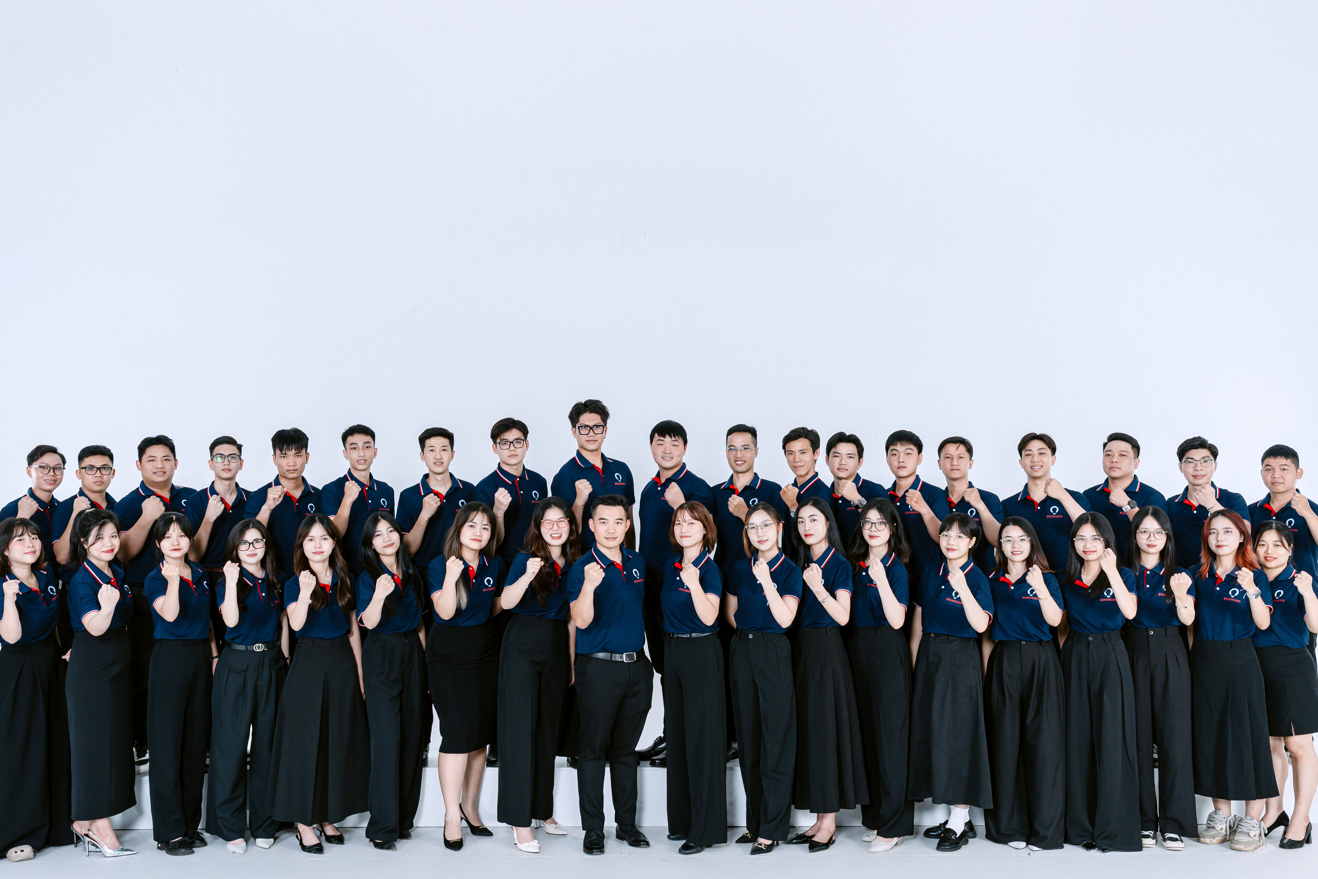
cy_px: 444
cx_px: 603
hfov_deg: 52.5
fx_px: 1335
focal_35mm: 36
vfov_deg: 36.4
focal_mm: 31.4
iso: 640
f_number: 6.3
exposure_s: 1/125
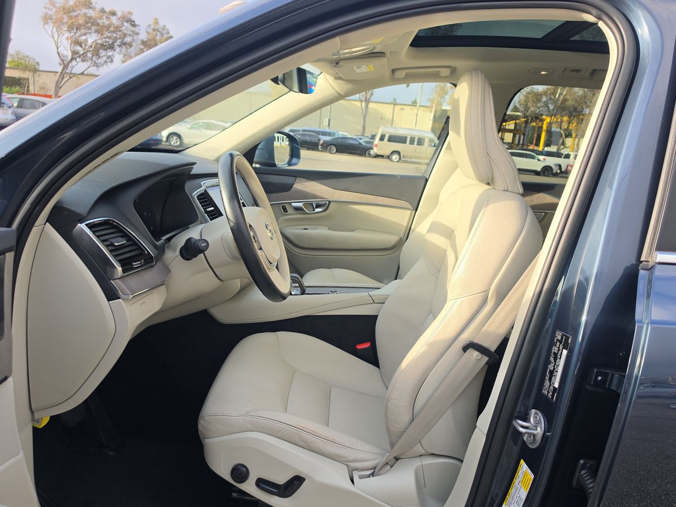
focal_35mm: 27
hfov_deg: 65.3
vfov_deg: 51.3
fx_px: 527
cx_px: 321
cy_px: 273
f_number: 1.4
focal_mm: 6.5
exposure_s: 1/156
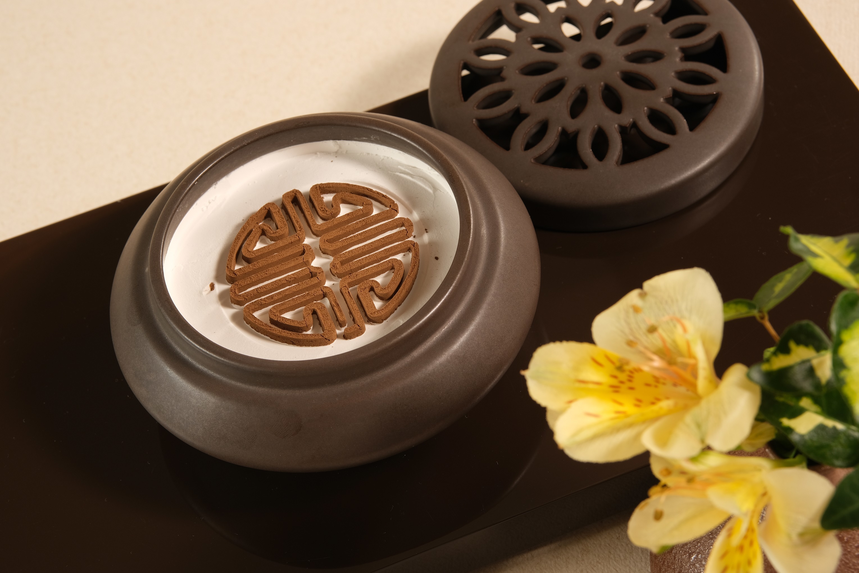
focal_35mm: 75
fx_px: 1790
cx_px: 430
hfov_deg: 27.0
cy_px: 286
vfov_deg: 18.2
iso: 160
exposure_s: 1/3
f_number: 9
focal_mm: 50
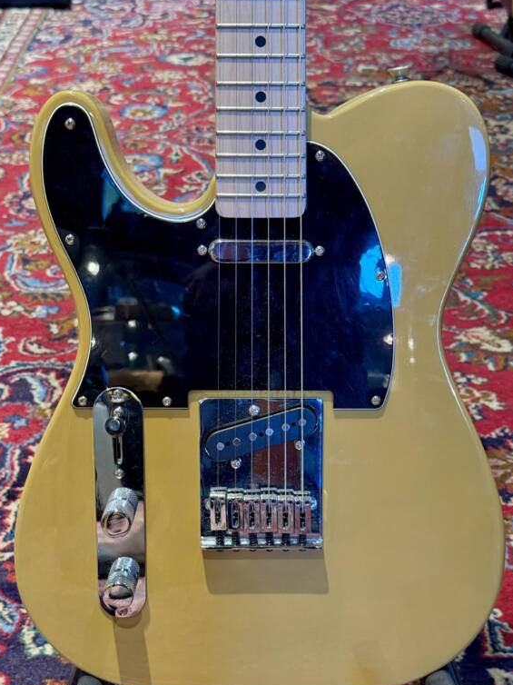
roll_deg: +0.1
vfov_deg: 37.5
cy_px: 343
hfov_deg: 28.5
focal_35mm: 51
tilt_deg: -30.0
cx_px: 261
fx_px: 1008
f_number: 1.78
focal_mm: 6.76
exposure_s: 1/40
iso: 400
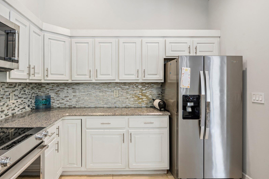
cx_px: 116
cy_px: 84
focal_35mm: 22
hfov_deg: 78.2
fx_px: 164
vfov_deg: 57.2
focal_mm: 17
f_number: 9
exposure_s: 1/4
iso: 200
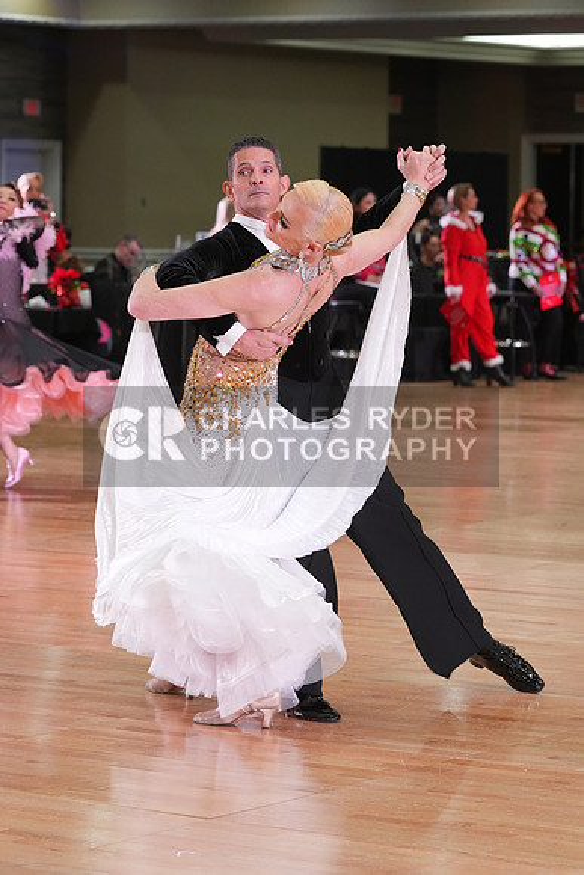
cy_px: 438
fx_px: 3186
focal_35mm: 131
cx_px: 292
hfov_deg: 10.5
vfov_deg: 15.6
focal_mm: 131
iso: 3200
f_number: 6.3
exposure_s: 1/200
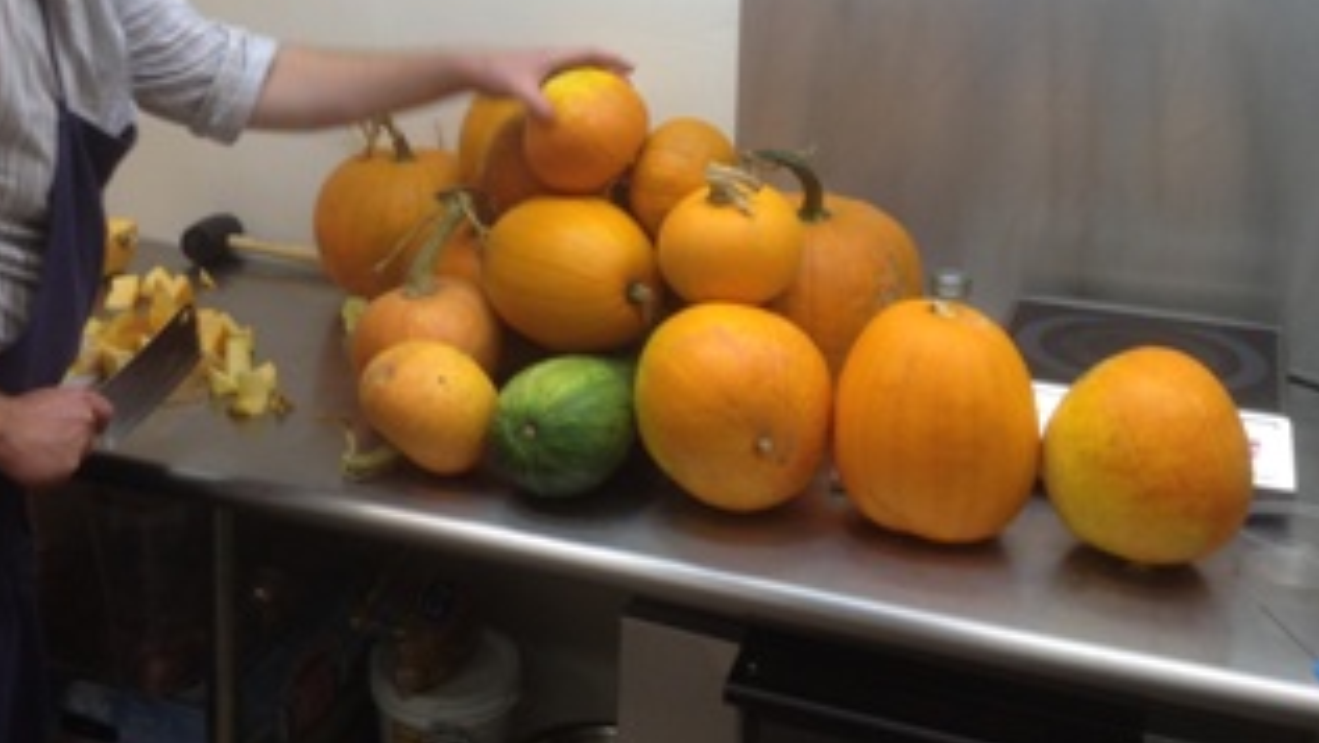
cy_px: 150
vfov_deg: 22.0
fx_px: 1889
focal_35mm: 54
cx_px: 405
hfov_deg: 37.9
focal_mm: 4.28
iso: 50
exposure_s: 1/20
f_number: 2.4
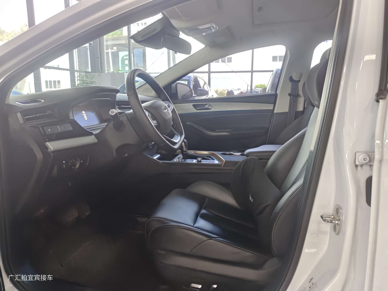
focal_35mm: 23
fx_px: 258
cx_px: 194
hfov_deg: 73.9
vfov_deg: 58.9
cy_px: 146
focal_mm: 5.56
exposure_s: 1/101
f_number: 1.88
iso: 905
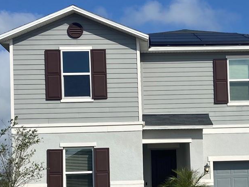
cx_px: 184
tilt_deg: +3.0
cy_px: 161
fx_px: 489
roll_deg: +1.9
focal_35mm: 68
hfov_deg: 28.2
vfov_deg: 21.2
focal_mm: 4.25
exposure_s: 1/5747
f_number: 1.8
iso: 32
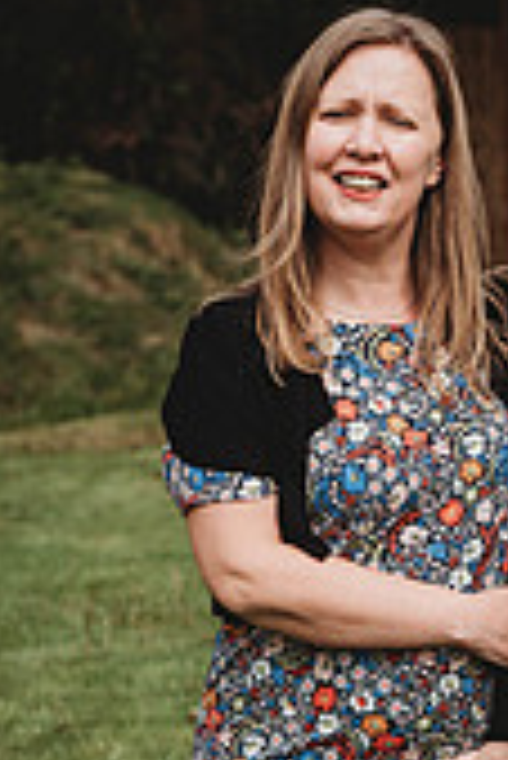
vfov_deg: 12.4
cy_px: 630
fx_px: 3485
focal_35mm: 165
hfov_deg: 8.2
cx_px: 661
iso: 200
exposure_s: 1/800
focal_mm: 62
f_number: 4.5
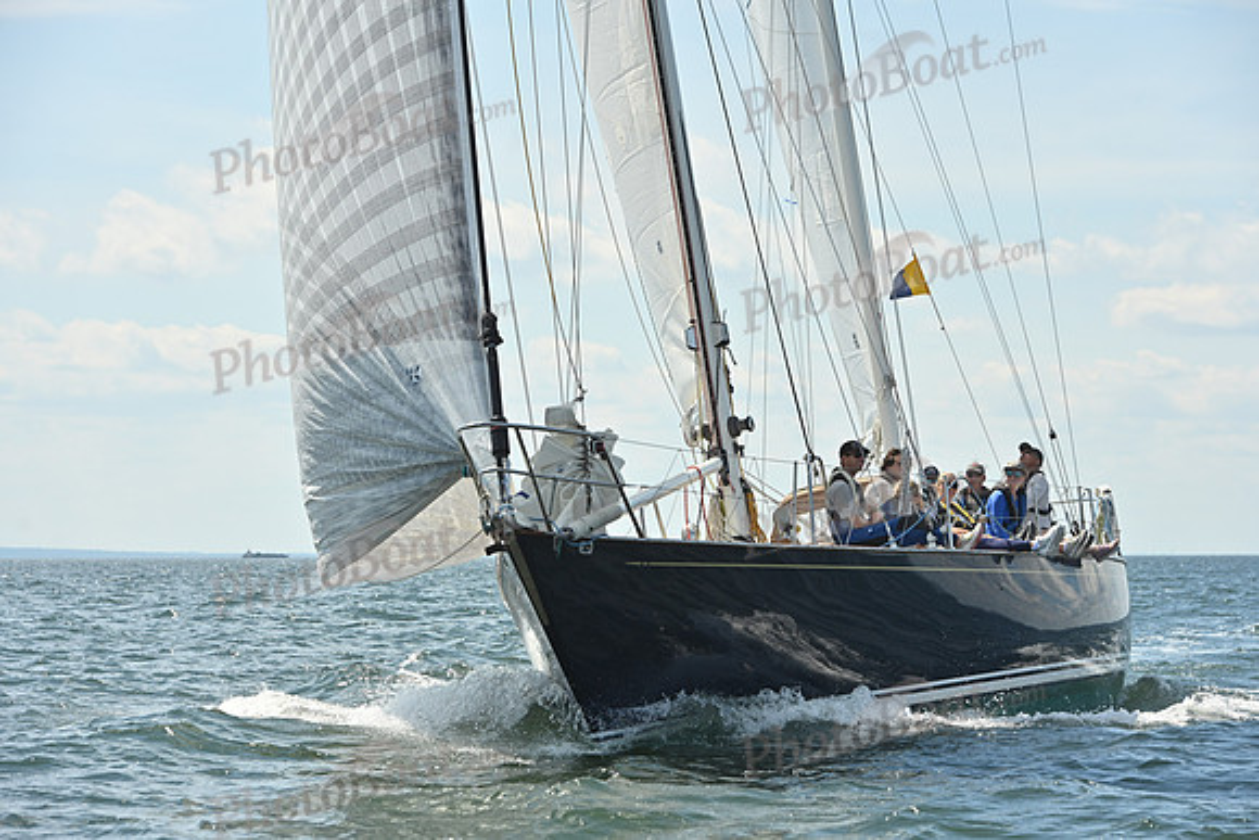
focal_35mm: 135
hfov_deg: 15.2
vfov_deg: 10.2
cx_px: 630
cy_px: 420
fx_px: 4722
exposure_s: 1/1250
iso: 250
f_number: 9
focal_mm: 135
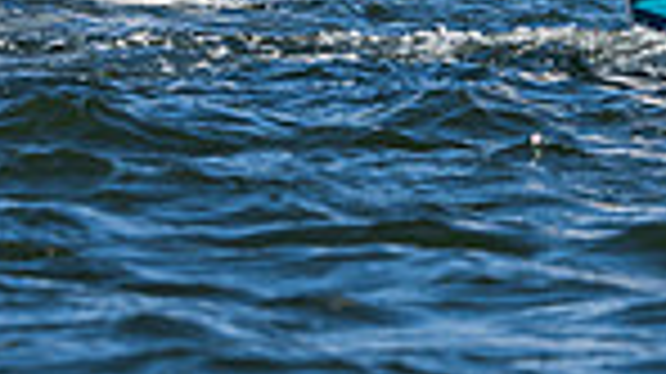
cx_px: 639
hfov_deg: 2.2
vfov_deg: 1.3
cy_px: -489
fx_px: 17047
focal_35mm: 966
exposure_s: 1/1250
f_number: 9
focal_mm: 230
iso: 320
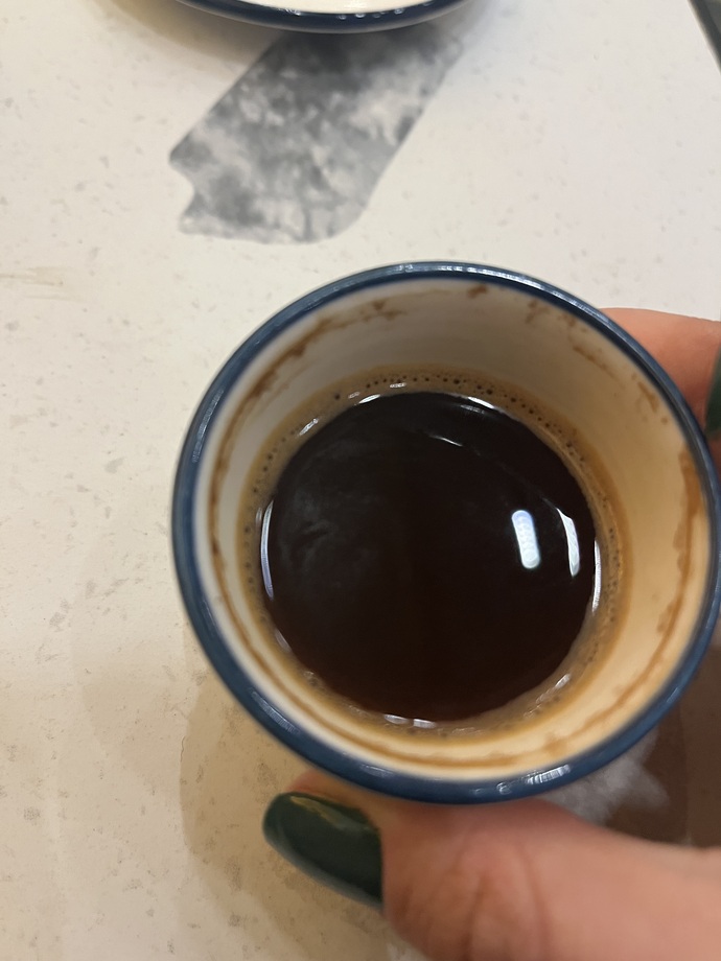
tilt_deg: -62.7
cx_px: 360
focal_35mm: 26
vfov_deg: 67.3
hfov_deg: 53.1
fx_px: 722
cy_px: 480
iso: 500
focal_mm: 5.1
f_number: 1.6
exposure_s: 1/60
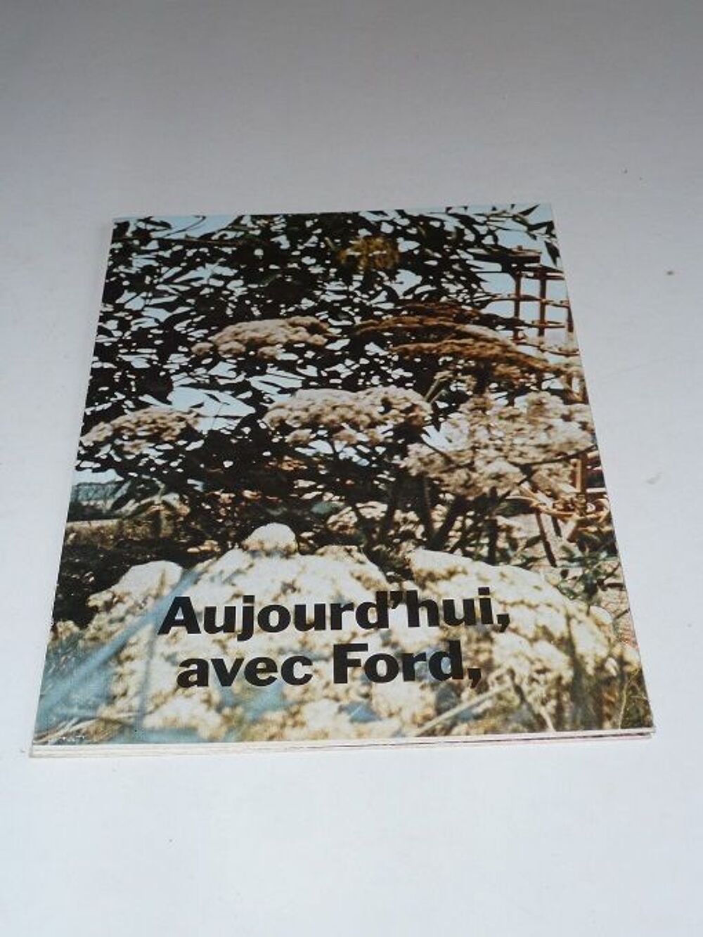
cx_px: 352
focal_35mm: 52
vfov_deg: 36.8
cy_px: 468
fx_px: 1408
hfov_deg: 28.0
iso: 100
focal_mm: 8.5
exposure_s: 1/30
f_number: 3.8
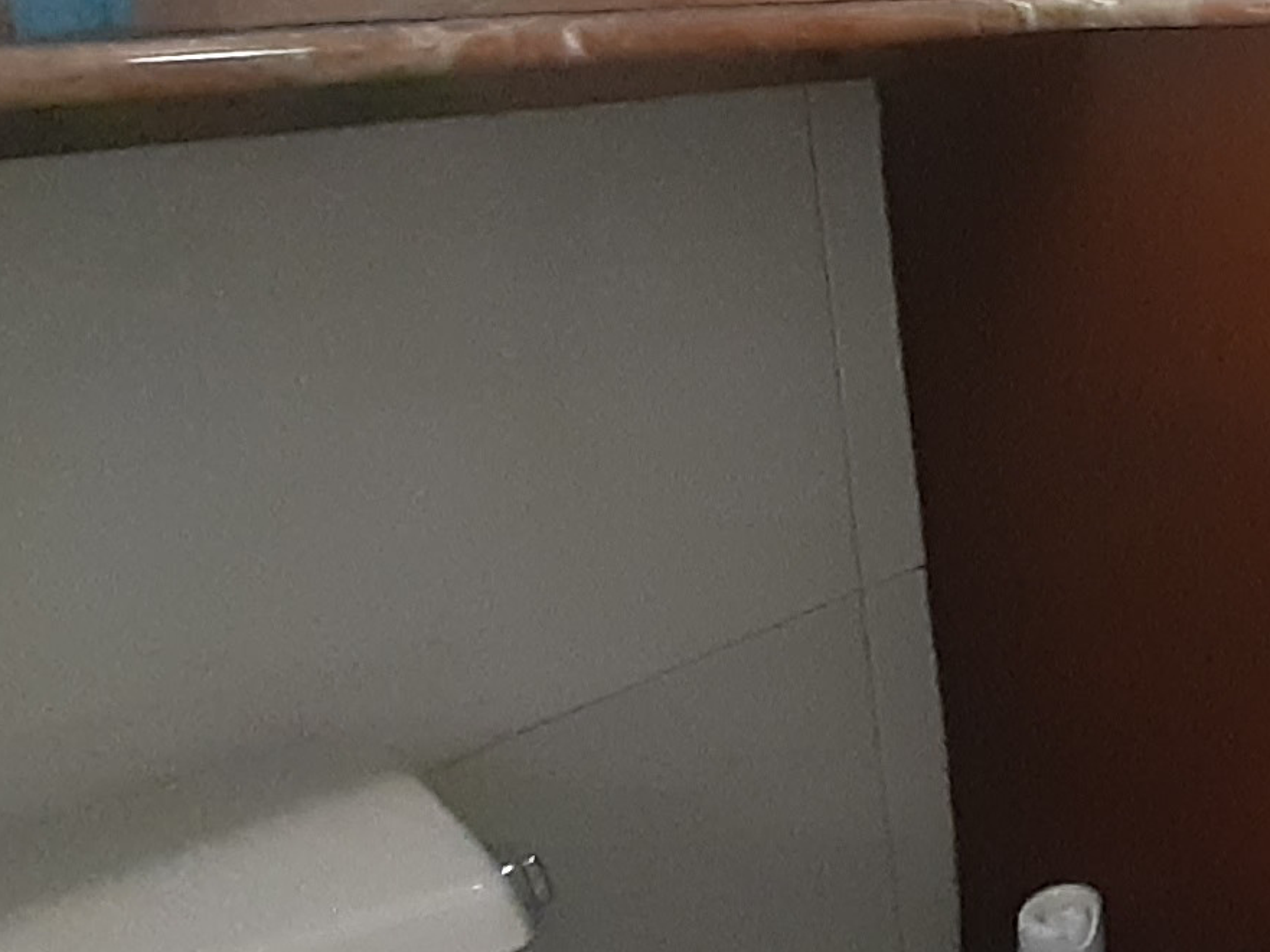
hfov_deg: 37.4
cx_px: 1515
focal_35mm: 38
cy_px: 145
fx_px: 1394
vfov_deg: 36.0
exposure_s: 1/20
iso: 800
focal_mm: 1.13
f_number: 2.2
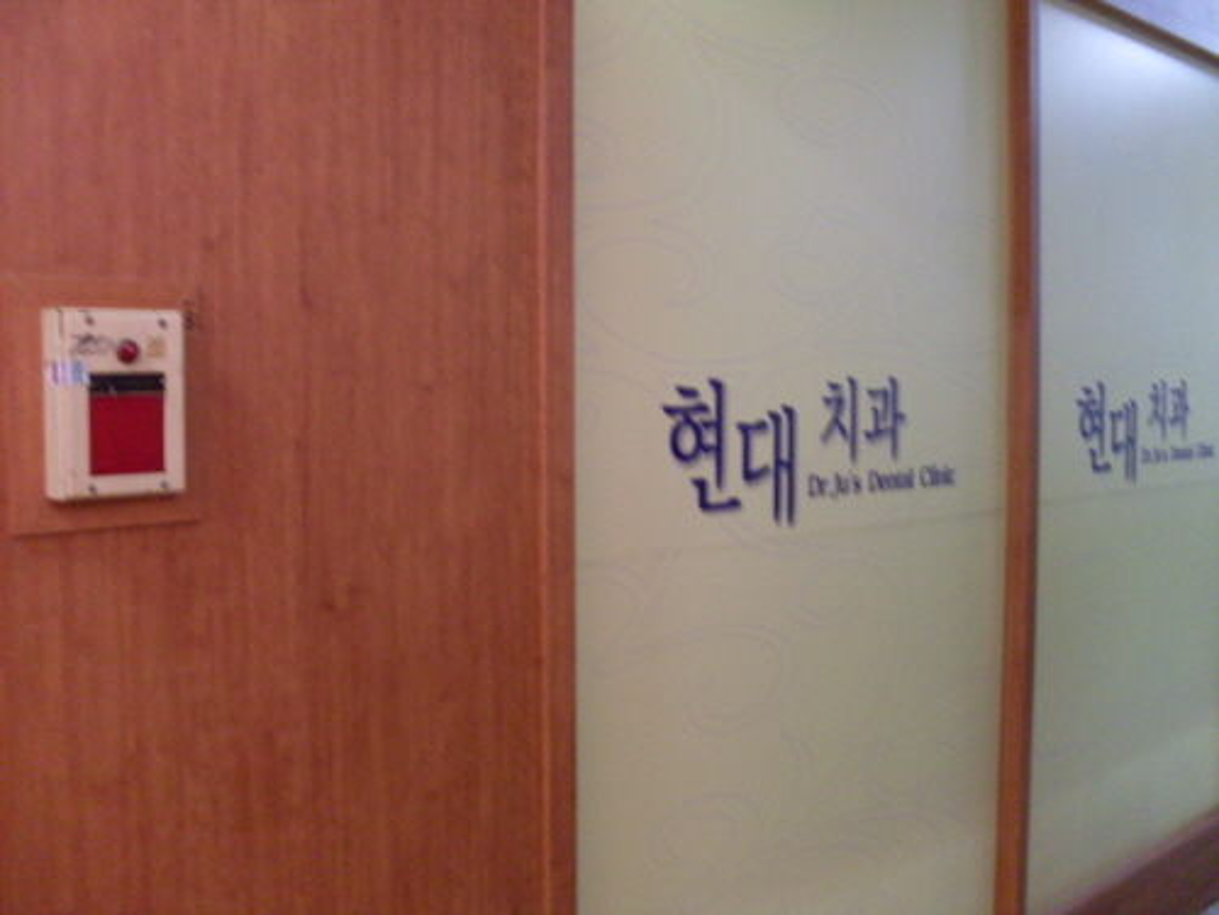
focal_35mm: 38
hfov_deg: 49.0
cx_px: 610
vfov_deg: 37.7
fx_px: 1338
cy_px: 458
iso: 200
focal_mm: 6.3
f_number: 2.8
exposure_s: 1/8
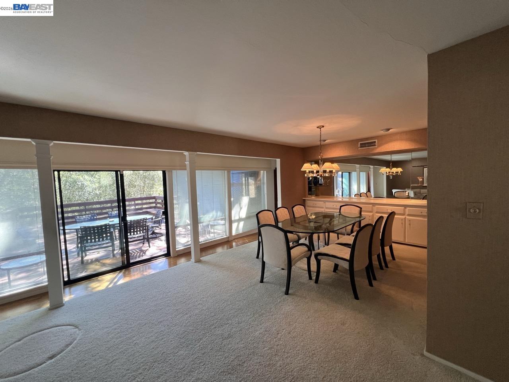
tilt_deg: -3.2
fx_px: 191
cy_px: 191
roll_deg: +1.8
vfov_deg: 89.9
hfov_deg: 106.2
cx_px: 254
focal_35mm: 13
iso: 160
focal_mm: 1.57
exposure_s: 1/120
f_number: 1.8
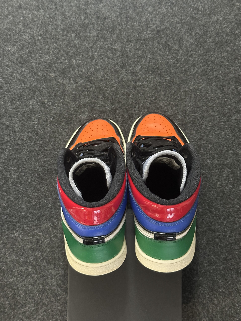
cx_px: 120
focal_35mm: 48
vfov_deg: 39.7
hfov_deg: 30.3
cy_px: 160
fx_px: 446
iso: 640
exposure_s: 1/27
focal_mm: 6.86
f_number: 1.78
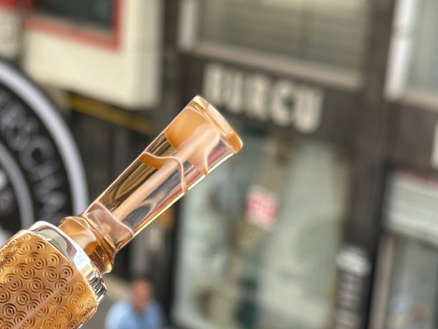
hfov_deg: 20.2
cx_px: 32
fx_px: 1202
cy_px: 285
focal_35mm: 95
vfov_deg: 15.4
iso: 64
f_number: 1.78
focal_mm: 6.86
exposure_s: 1/1085
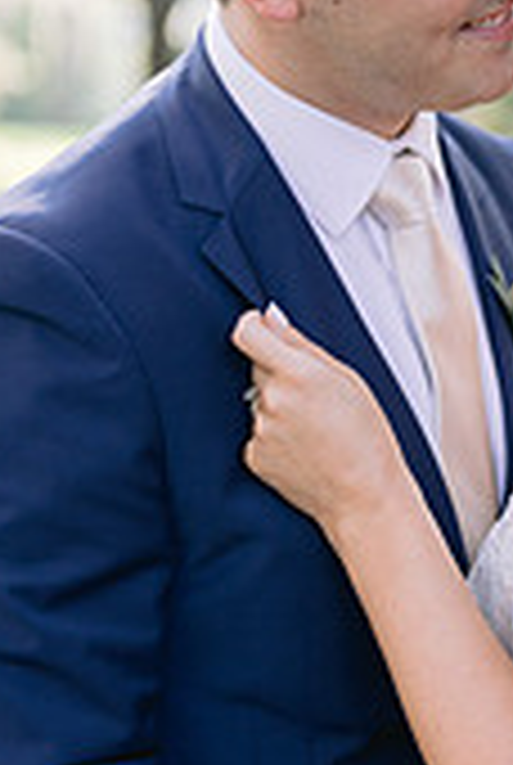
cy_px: 490
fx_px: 2810
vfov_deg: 15.5
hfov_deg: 10.4
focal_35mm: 132
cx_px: 504
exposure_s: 1/320
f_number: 1.8
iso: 160
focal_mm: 50
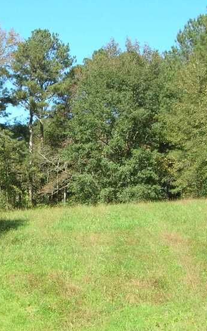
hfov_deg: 15.5
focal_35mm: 83
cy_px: 151
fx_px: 750
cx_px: 5
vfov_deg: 24.9
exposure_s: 1/158
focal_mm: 5.7
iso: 50
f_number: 4.9
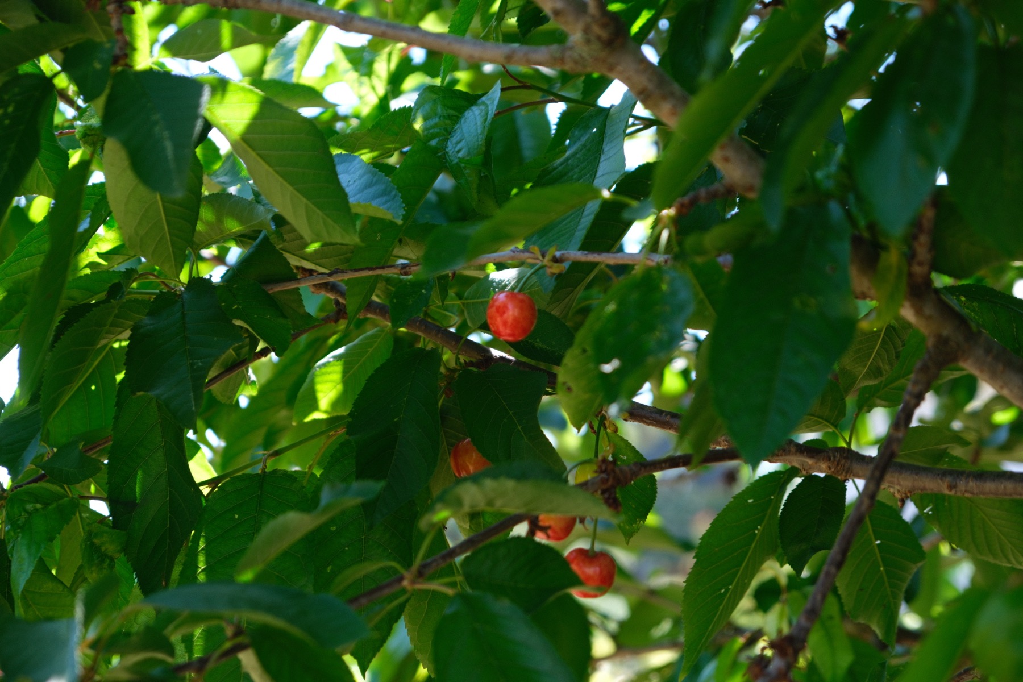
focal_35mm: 83
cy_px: 341
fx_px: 2358
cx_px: 512
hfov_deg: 24.5
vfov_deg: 16.5
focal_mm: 55
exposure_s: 1/125
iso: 125
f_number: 4
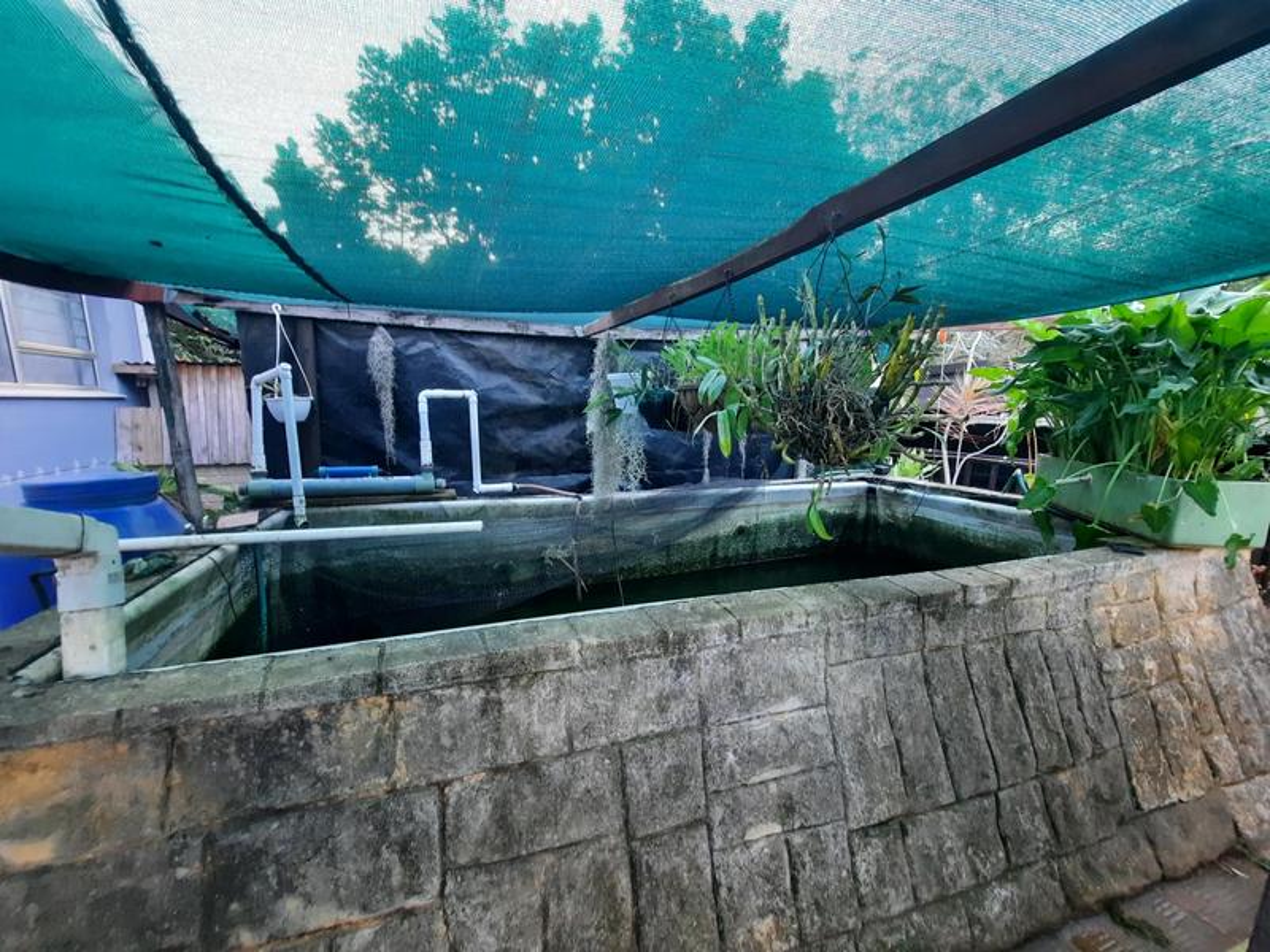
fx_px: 477
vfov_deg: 89.9
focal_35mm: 13
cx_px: 635
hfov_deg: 106.2
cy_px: 476
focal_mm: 1.74
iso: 160
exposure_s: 1/25
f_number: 2.2
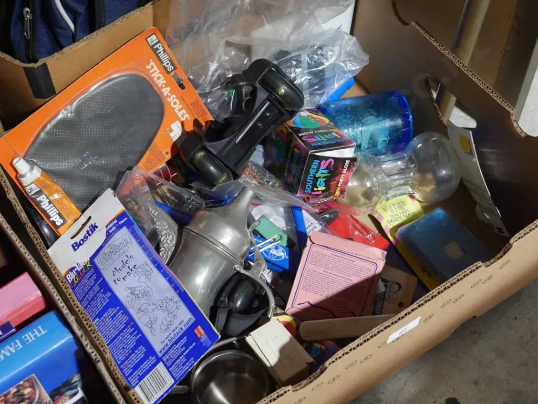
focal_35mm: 50
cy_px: 202
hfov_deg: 38.2
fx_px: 777
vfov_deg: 29.1
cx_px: 269
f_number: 5.3
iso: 1600
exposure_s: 1/60
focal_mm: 25
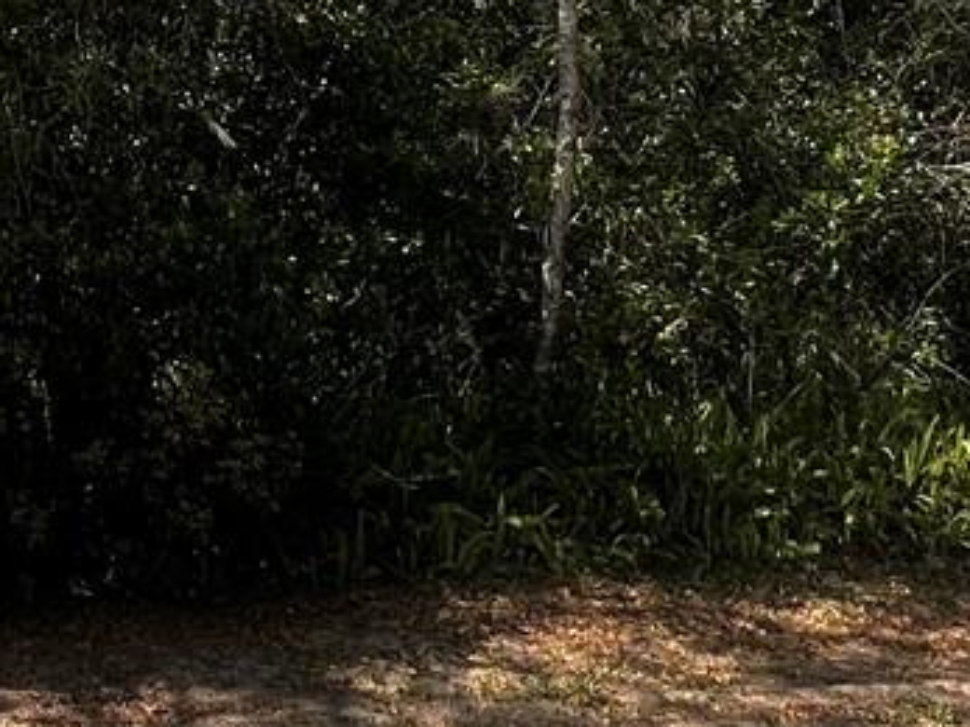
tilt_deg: +16.9
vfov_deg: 21.5
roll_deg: -3.8
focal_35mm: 60
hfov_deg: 31.0
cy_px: -271
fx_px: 1681
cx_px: 126
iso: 32
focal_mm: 1.57
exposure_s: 1/544
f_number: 1.8
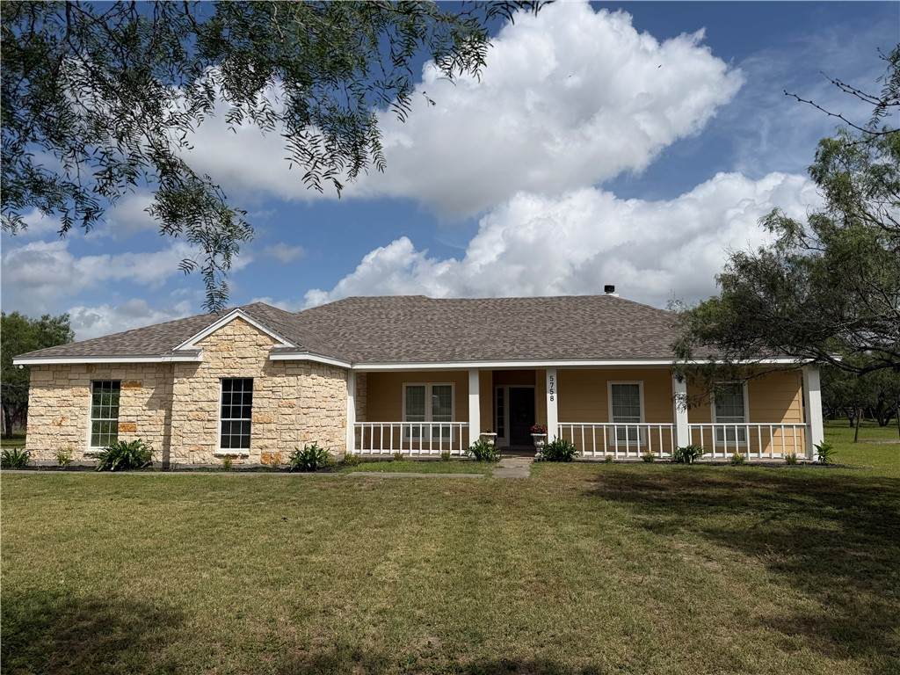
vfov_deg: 56.8
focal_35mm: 24
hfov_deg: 71.6
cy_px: 338
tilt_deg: +6.3
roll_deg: +0.1
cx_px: 450
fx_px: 624
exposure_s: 1/11905
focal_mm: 6.76
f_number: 1.78
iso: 80
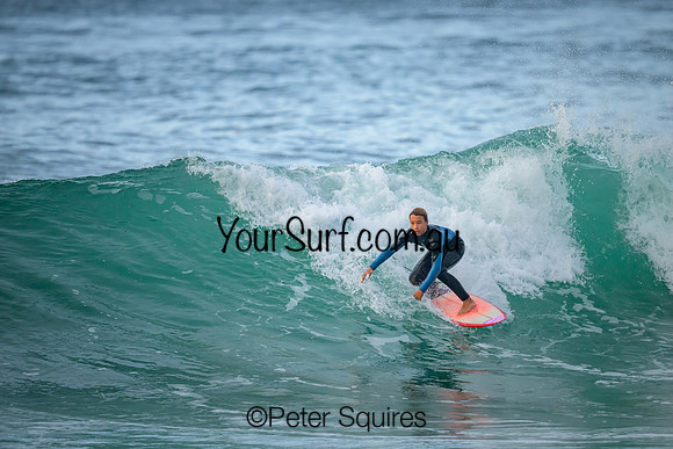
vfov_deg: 1.7
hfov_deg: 2.6
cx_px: 336
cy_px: 224
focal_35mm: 800
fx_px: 14958
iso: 2200
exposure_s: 1/2000
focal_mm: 800
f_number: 6.3
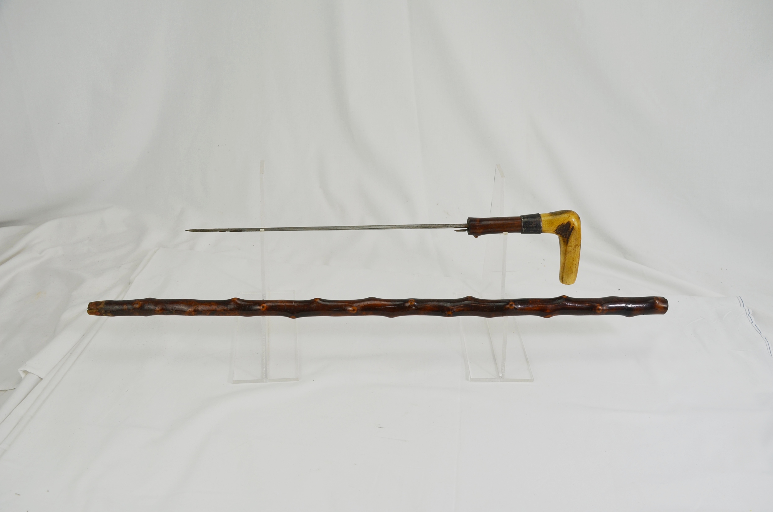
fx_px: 707
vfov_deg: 39.8
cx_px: 386
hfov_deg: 57.3
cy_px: 256
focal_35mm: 33
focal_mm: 22
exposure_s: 1/160
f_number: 6.3
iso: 200
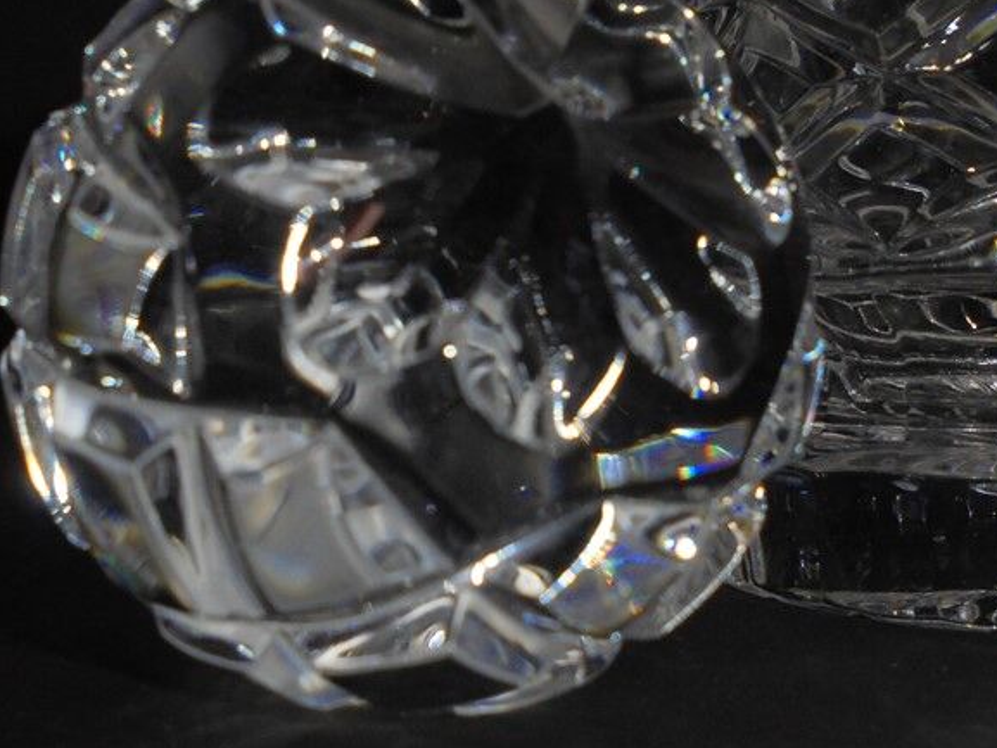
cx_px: 444
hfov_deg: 36.1
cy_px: 355
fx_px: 1527
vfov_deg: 27.5
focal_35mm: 53
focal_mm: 6.1
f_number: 12.5
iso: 200
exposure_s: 1/40
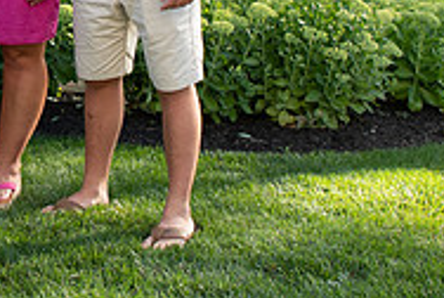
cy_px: -96
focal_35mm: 111
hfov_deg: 17.6
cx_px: -66
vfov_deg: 12.0
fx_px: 1371
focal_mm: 24
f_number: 5.6
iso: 400
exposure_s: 1/200
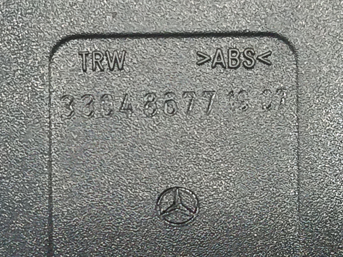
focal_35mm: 126
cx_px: 159
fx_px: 1249
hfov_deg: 15.6
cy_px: 138
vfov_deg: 11.8
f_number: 1.7
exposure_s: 1/25
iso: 1318
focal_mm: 5.24
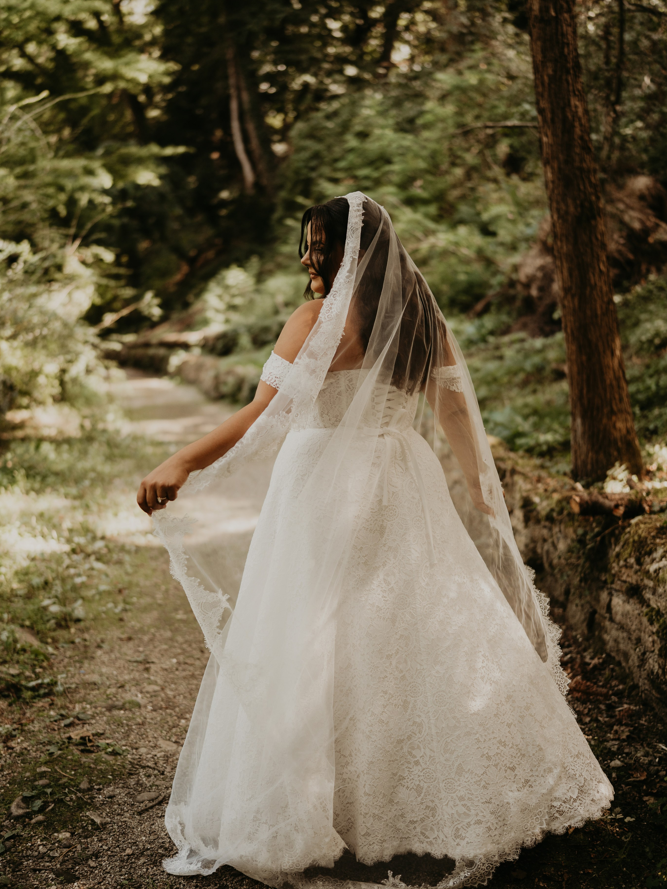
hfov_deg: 37.7
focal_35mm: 38
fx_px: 976
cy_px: 448
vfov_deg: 49.0
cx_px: 333
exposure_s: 1/1250
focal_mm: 35
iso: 640
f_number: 1.4
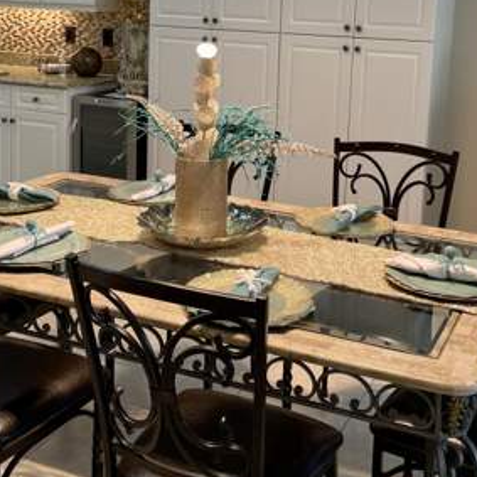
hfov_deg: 32.8
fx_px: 811
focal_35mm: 52
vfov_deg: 32.1
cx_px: 253
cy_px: 113
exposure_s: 1/120
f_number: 1.6
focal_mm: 4.2
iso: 100
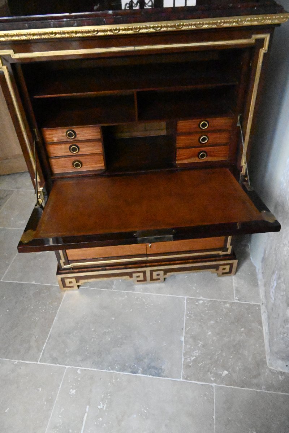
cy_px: 216
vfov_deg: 67.4
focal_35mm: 27
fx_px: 325
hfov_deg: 47.9
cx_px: 144
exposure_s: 1/4000
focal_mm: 18
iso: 51200
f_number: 6.3
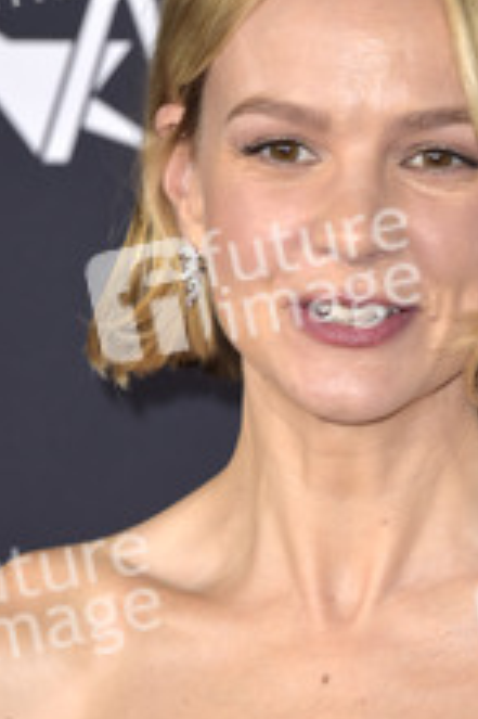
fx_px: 9036
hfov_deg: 3.0
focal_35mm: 453
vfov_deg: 4.6
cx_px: 350
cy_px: 449
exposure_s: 1/200
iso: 500
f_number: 6.3
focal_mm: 250
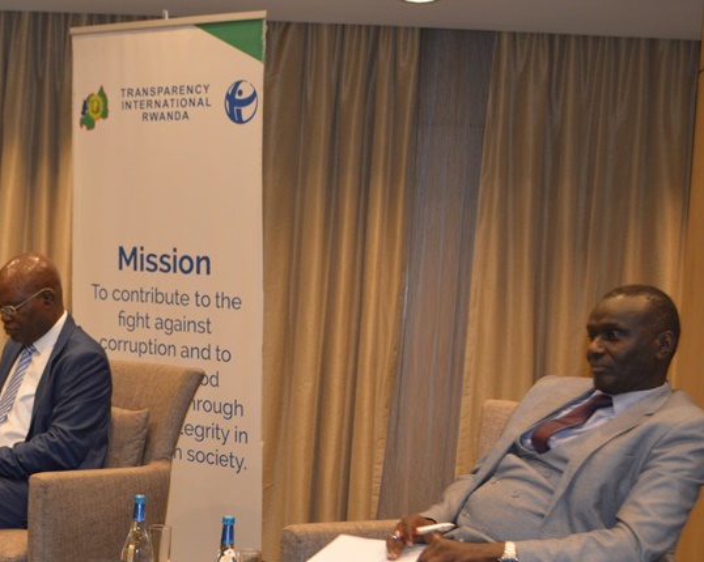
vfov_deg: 22.3
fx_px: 1416
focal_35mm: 68
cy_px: 391
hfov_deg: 27.5
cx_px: 162
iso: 640
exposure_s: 1/15
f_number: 4.2
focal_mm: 26
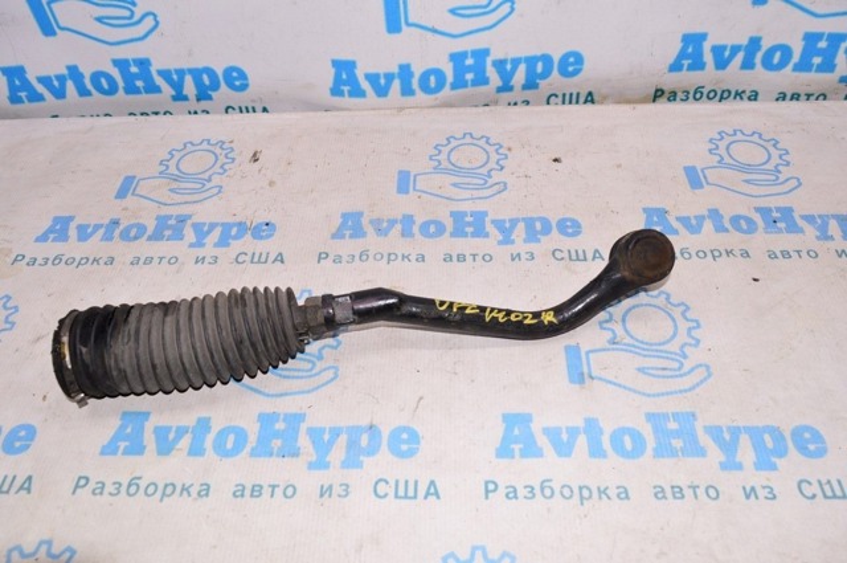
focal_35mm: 30
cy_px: 282
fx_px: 705
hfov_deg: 62.0
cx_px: 424
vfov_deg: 43.5
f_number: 8
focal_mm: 20
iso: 1600
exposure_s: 1/200
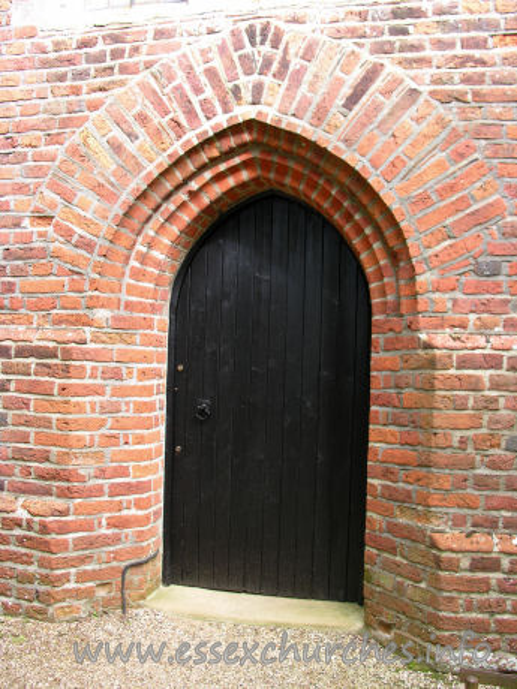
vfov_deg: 52.6
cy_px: 344
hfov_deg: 40.7
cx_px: 258
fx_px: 697
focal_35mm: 35
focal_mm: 8.9
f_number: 2.8
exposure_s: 1/32.1
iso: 50
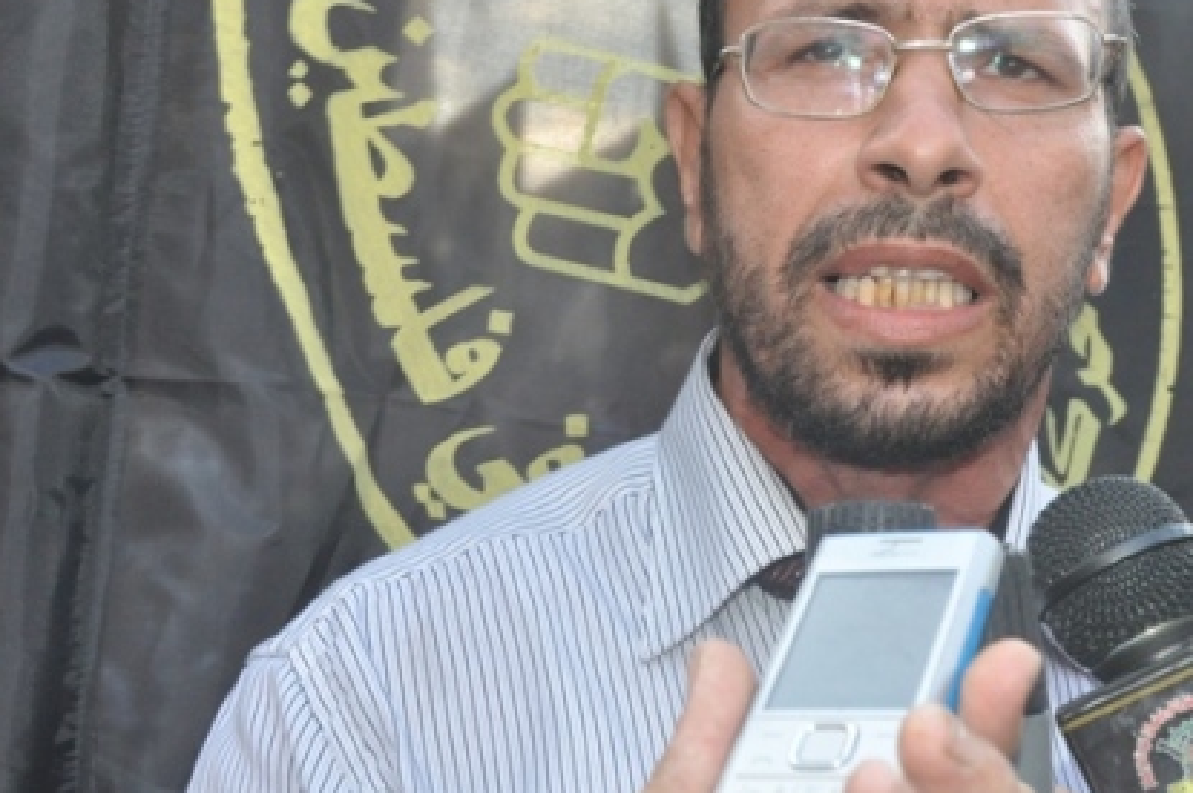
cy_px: 338
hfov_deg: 34.2
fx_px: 1913
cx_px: 834
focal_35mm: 58
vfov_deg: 23.4
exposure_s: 1/200
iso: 1000
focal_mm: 25
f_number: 8
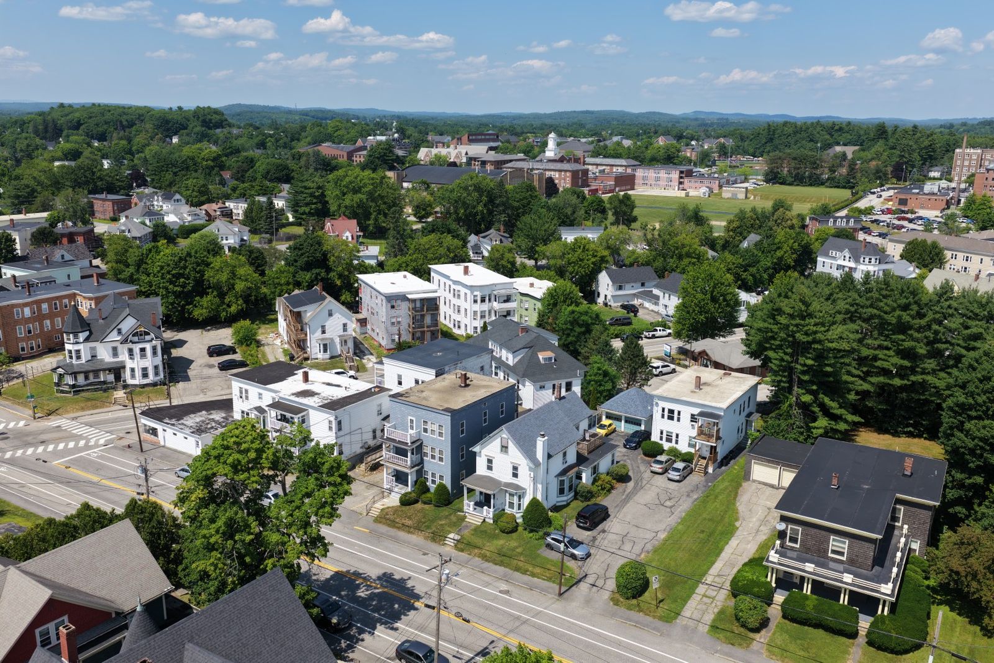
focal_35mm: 28
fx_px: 773
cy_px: 332
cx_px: 497
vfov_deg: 46.4
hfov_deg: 65.5
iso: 160
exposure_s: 1/240
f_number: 2.8
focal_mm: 14.45
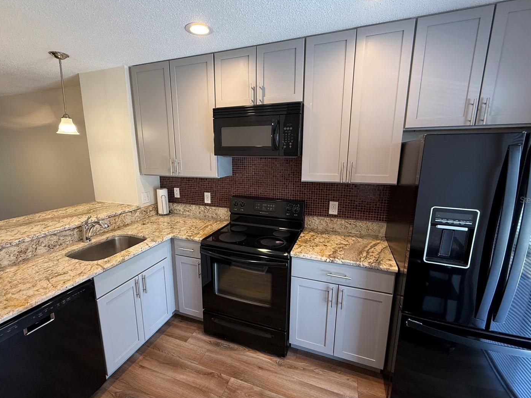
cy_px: 199
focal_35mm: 16
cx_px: 253
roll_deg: +0.2
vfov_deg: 78.1
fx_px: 245
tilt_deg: -11.3
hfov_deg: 94.4
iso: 200
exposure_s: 1/60
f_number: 2.2
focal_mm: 2.22
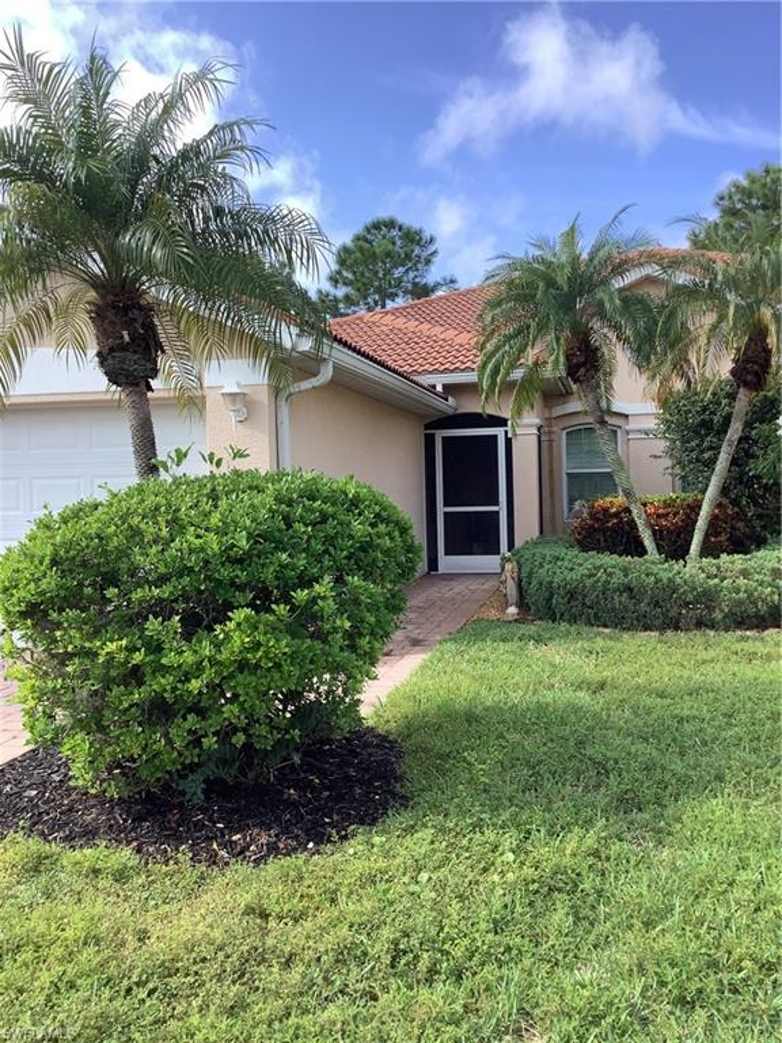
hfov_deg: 45.4
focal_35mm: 31
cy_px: 522
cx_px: 391
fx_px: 934
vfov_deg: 58.4
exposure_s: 1/497
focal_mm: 3.3
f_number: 2.4
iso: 25
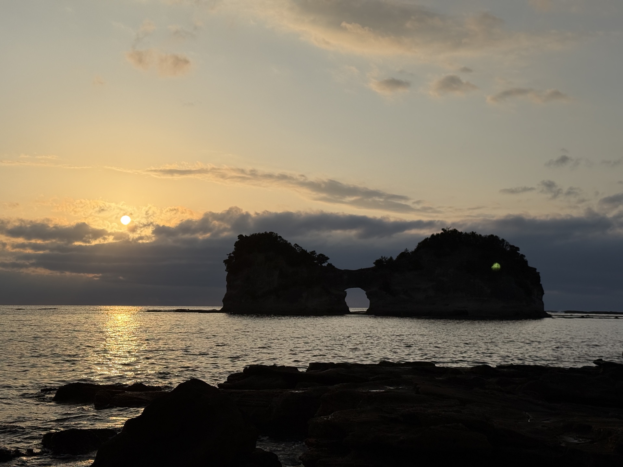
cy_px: 234
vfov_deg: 30.3
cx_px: 312
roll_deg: -0.9
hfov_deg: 39.7
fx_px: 864
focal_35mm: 48
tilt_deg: +4.6
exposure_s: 1/11364
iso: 64
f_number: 1.78
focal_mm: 6.76
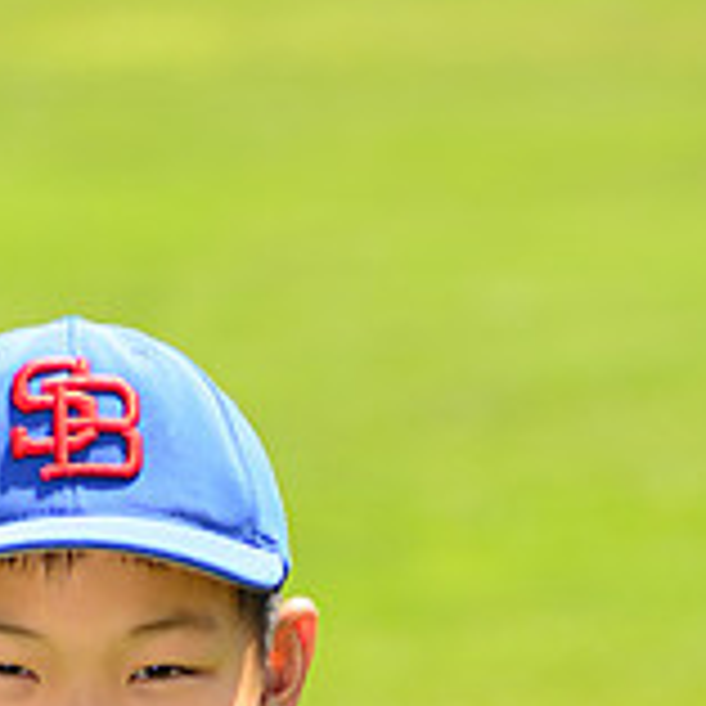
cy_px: 1093
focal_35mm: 393
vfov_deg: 4.4
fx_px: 9068
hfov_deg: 4.5
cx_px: 200
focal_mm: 125
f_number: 5
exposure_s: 1/250
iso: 100
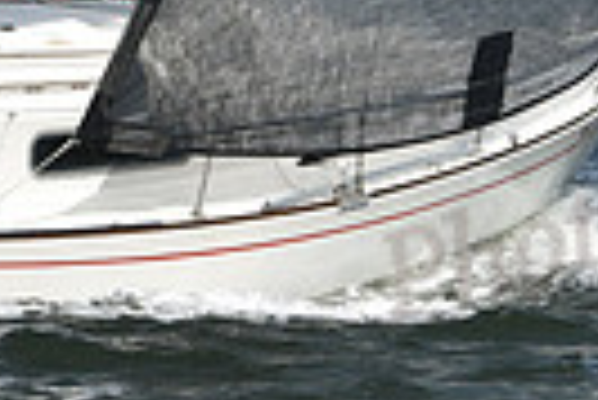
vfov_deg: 3.1
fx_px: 7417
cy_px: 34
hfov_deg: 4.6
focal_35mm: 446
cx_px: 153
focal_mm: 102
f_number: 11
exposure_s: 1/1000
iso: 320
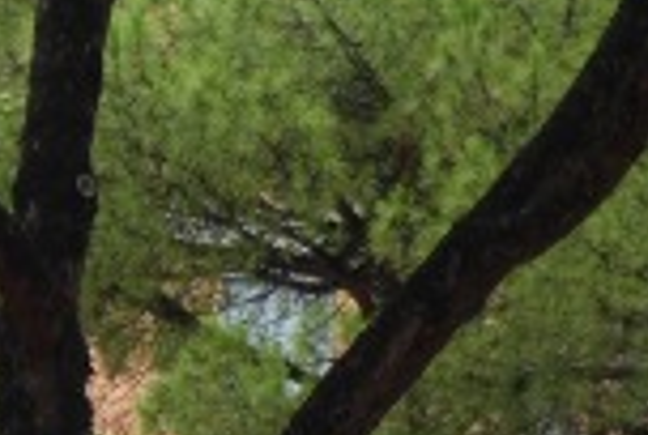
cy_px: 1642
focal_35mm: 567
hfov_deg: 3.5
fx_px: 10226
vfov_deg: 2.4
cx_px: -1219
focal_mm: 48
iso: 200
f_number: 5.6
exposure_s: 1/160
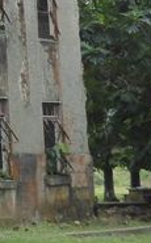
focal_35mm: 147
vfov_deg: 13.8
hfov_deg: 8.1
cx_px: -231
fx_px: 972
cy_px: -51
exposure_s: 1/160
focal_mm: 5.4
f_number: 3.5
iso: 160
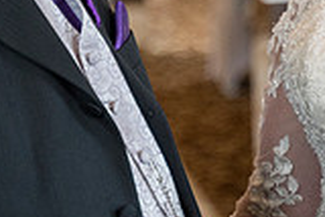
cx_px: 280
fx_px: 2557
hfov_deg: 7.3
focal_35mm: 283
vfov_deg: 4.8
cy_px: -88
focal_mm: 75
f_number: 2.8
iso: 1600
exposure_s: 1/400
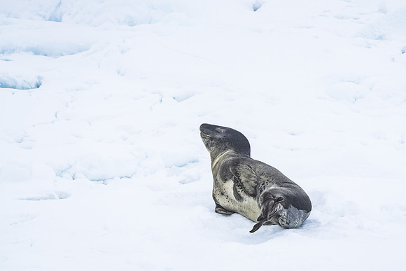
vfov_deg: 1.9
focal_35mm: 708
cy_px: 123
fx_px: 7988
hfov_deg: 2.9
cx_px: 240
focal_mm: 600
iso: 320
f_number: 9
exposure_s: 1/4000
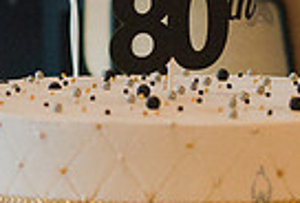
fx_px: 1590
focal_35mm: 190
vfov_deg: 7.3
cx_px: 209
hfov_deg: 10.8
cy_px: 94
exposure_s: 1/800
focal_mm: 35
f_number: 2.8
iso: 4000
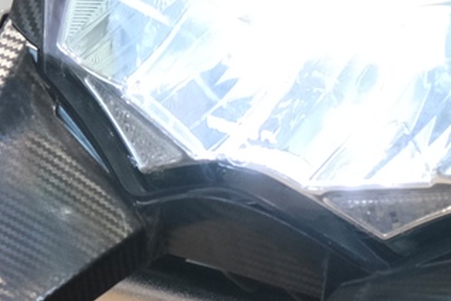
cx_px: 601
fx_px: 4986
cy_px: 275
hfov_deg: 5.2
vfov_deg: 3.5
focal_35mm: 398
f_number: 4
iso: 1600
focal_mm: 52.4
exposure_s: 1/100
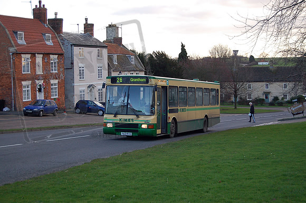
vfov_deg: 21.5
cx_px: 153
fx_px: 535
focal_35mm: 63
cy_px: 102
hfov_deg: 31.9
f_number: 5.3
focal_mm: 42
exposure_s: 1/500
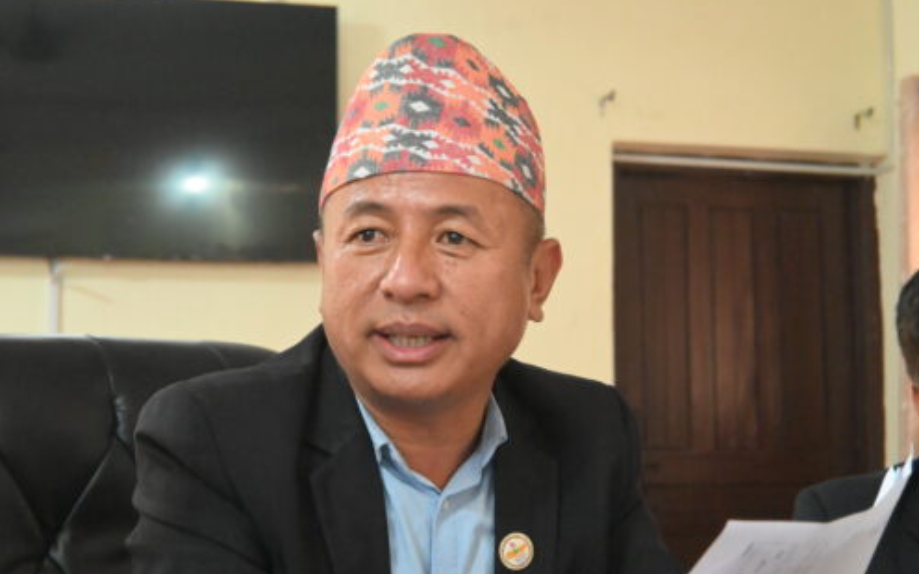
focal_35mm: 77
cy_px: 299
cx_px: 461
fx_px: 1929
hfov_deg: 26.8
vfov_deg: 16.9
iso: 12800
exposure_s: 1/60
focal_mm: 50
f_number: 6.3
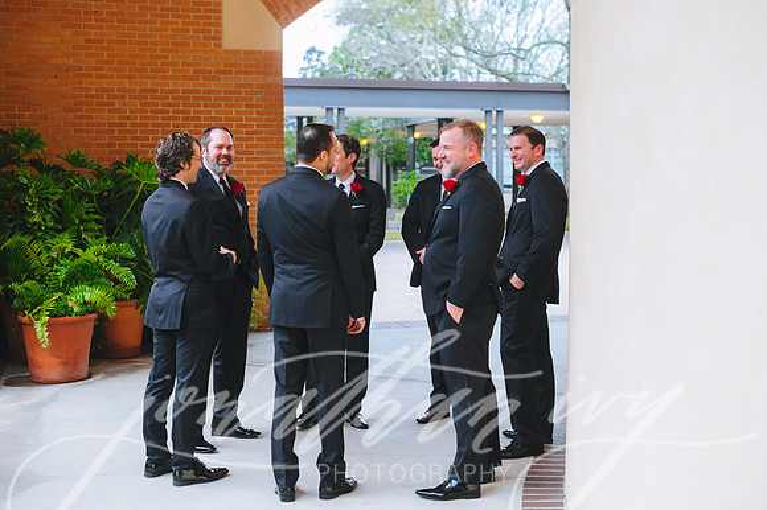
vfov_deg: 27.0
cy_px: 255
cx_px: 384
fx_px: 1065
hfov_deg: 39.6
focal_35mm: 50
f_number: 2.8
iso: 1000
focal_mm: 50
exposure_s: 1/160
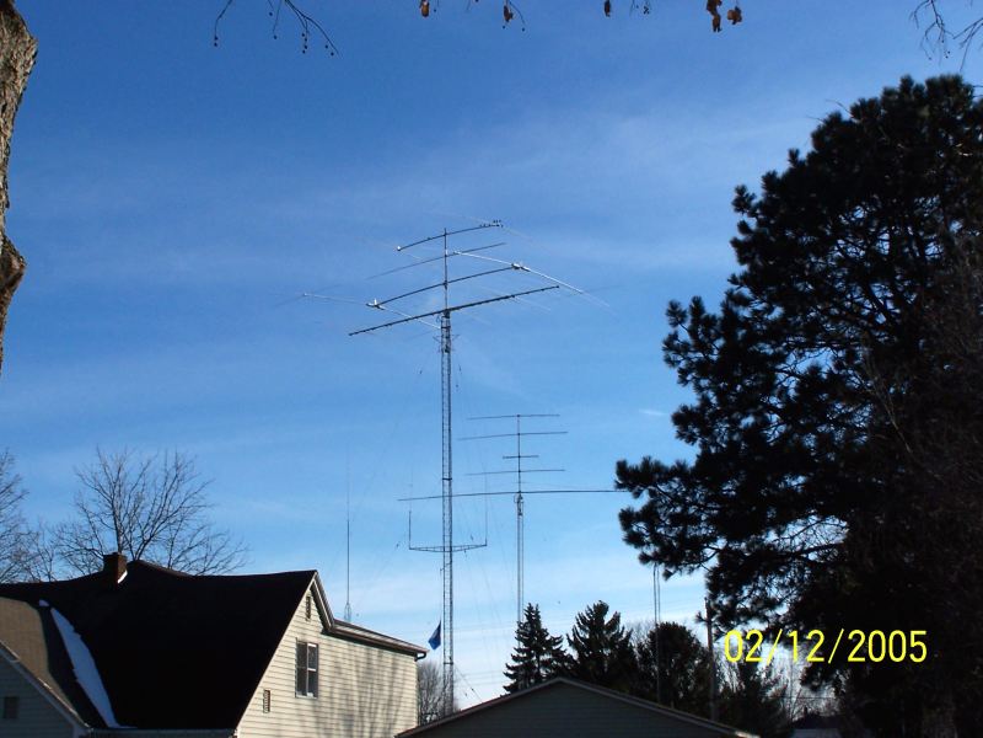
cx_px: 492
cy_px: 369
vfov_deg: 24.8
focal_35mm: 59
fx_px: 1675
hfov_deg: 32.7
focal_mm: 9.8
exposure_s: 1/750
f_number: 6.3
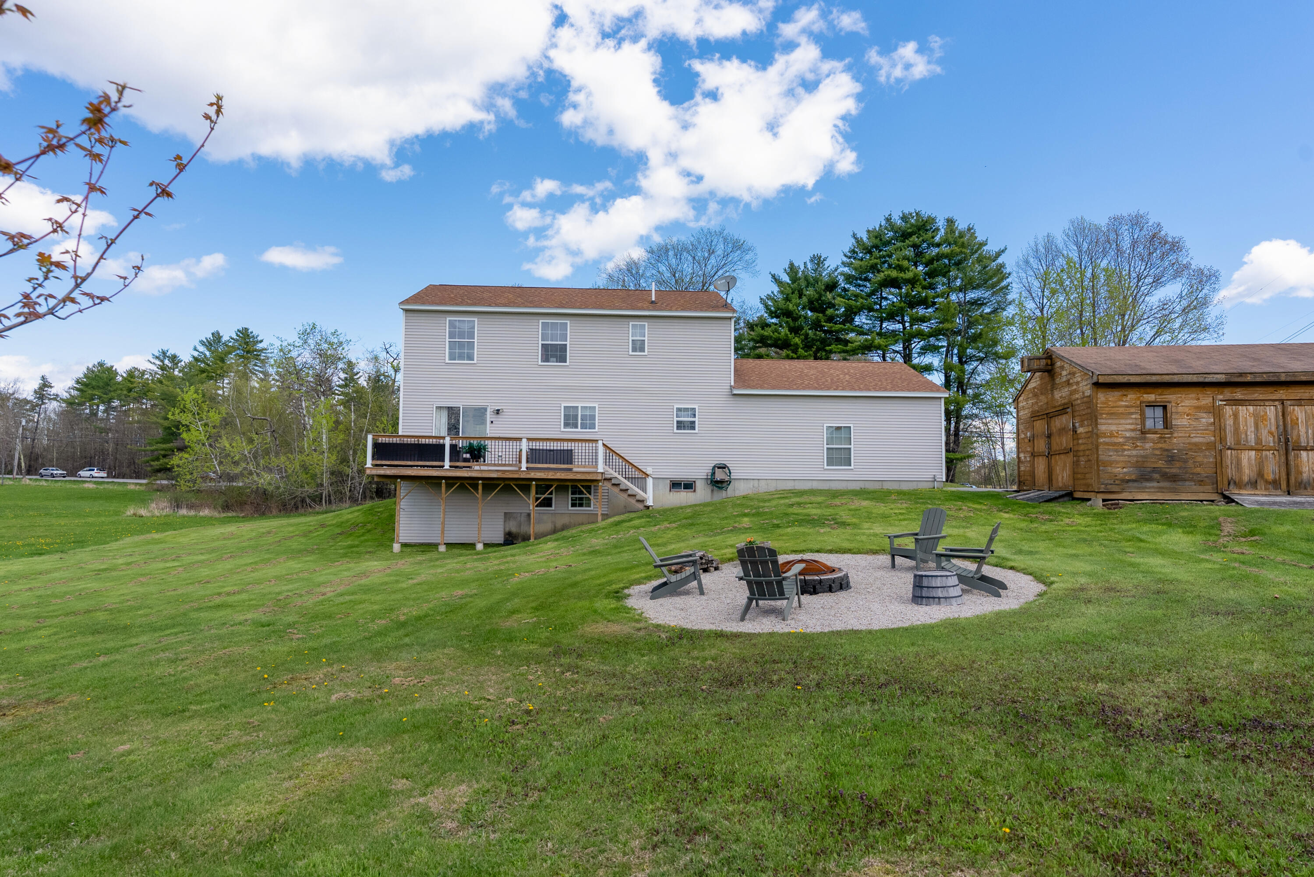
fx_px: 694
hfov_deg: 86.9
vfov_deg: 64.6
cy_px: 438
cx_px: 657
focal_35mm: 19
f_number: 7.1
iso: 320
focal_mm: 19
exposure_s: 1/640
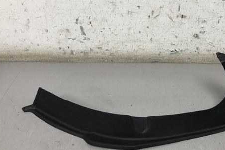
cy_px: 60
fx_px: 256
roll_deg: +0.6
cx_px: 151
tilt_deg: -34.4
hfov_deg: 46.6
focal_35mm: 41
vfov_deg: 32.5
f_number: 1.8
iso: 32
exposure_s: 1/33
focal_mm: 4
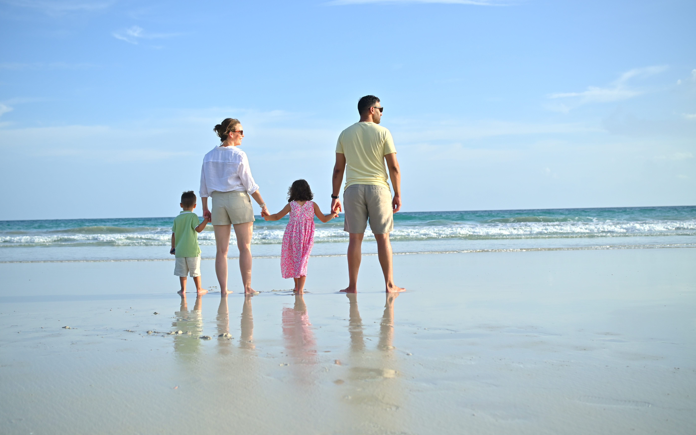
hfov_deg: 50.9
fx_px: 731
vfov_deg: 33.1
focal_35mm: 39
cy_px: 202
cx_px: 348
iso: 125
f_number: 2.2
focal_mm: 25
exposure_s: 1/2500
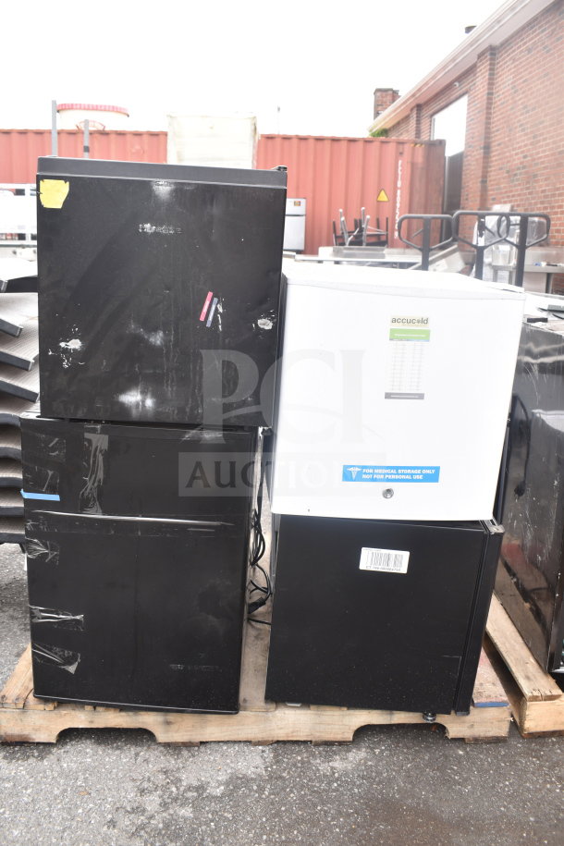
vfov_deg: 59.5
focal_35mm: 32
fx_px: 740
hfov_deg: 41.7
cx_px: 282
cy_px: 423
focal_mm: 21
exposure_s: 1/160
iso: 200
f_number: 6.3
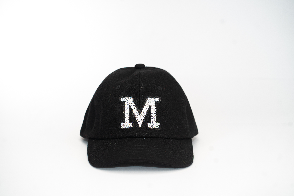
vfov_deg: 16.1
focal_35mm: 85
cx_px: 147
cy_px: 98
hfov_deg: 23.9
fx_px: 694
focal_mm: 85
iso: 160
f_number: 5
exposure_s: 1/200
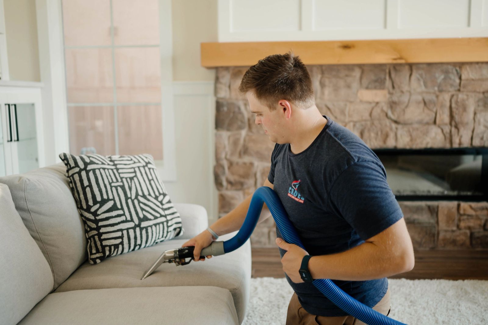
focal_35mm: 36
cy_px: 162
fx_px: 493
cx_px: 244
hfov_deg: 52.6
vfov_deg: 36.4
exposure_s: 1/100
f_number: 1.8
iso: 250
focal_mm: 35
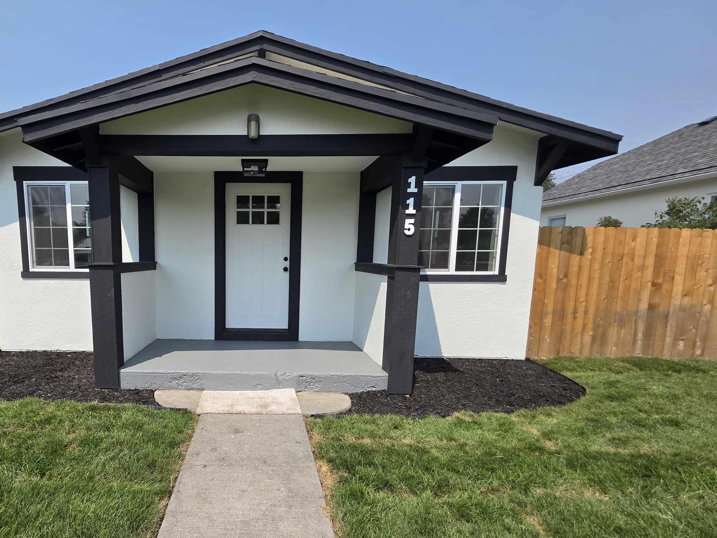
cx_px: 250
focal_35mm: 17
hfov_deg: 88.4
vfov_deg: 74.3
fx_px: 352
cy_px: 308
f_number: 1.9
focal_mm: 2.2
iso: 40
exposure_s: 1/2483
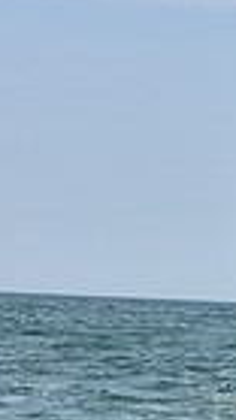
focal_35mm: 305
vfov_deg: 7.1
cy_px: 110
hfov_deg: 3.8
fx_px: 3399
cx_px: 868
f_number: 5.6
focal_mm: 70
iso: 400
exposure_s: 1/800
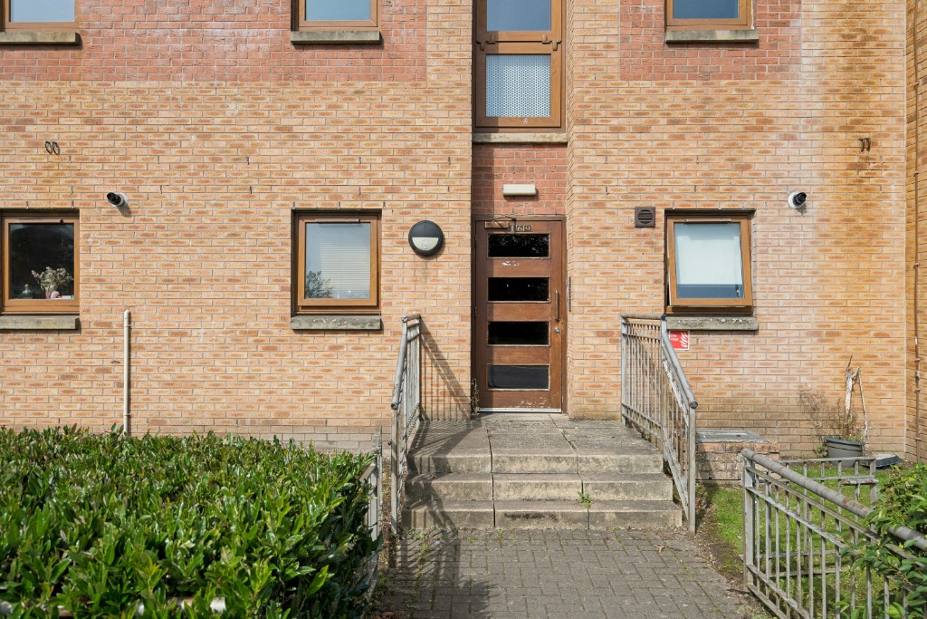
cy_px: 310
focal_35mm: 26
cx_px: 464
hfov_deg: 69.4
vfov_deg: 49.6
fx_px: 670
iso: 800
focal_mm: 26
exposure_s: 1/4000
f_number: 6.3
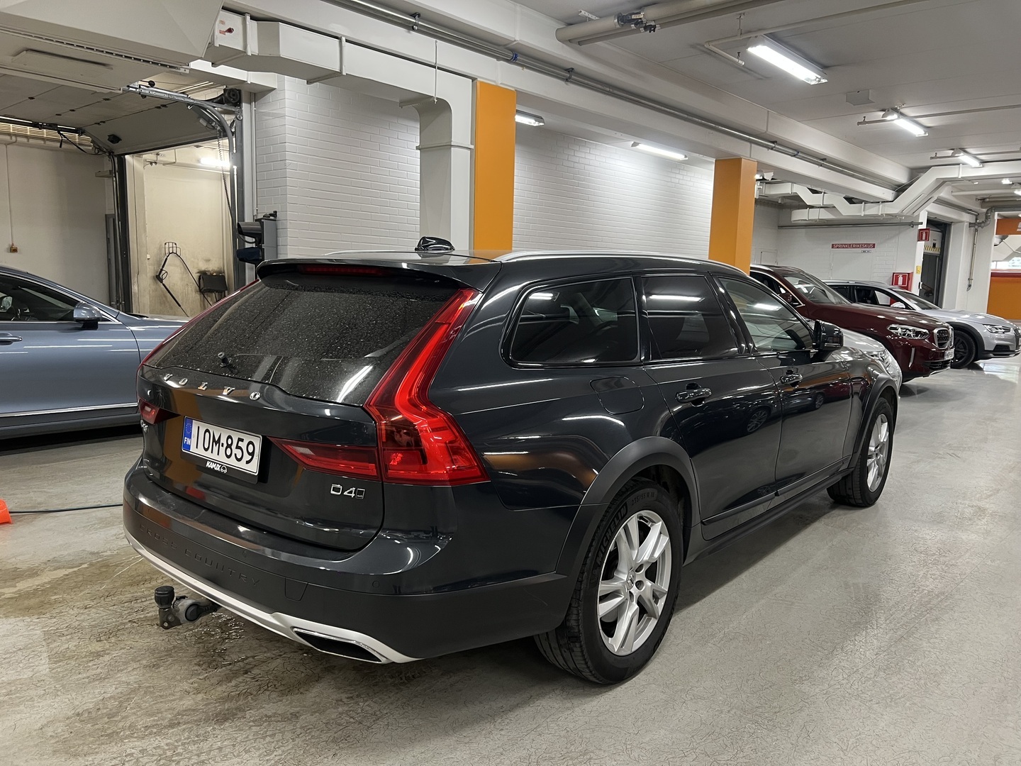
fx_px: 767
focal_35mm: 26
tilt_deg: -8.5
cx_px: 510
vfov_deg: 53.1
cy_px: 383
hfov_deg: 67.3
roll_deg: -0.3
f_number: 1.5
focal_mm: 5.7
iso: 100
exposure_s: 1/50
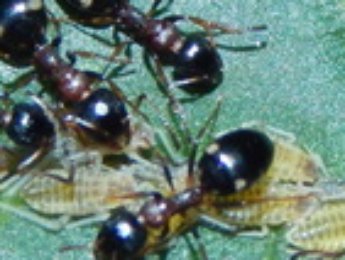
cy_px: 238
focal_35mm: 967
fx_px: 9646
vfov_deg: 1.5
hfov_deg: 2.0
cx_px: 288
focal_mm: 28.7
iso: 200
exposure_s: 1/30
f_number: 10.1
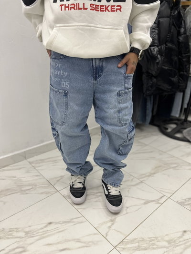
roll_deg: -0.7
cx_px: 96
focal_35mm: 26
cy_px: 127
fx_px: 191
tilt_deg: -24.0
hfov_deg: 53.1
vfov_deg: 67.3
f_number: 1.6
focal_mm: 5.1
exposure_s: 1/50
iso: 80
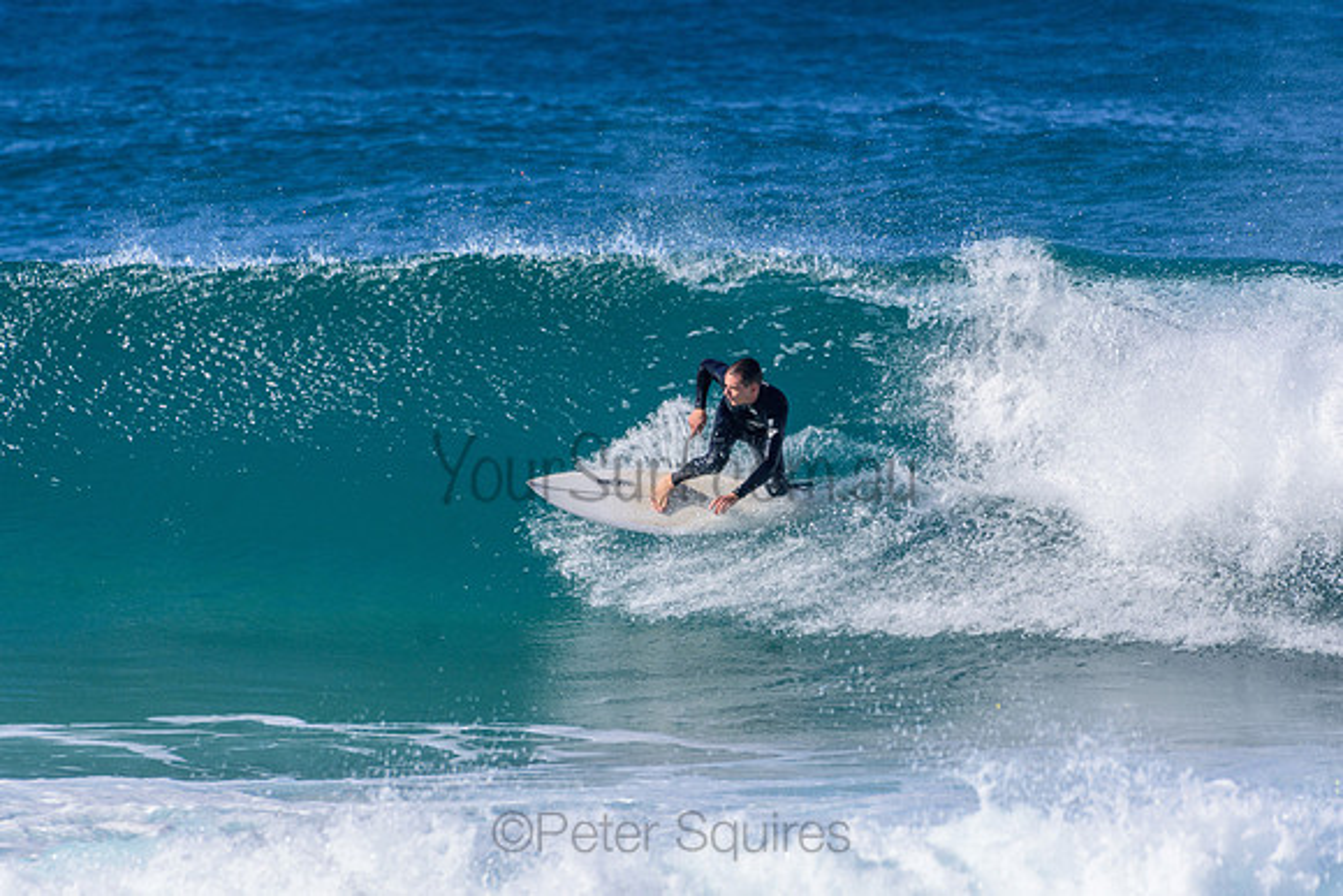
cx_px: 672
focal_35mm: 750
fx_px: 27984
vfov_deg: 1.8
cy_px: 448
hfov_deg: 2.7
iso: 280
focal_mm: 500
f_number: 5.6
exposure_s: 1/2000
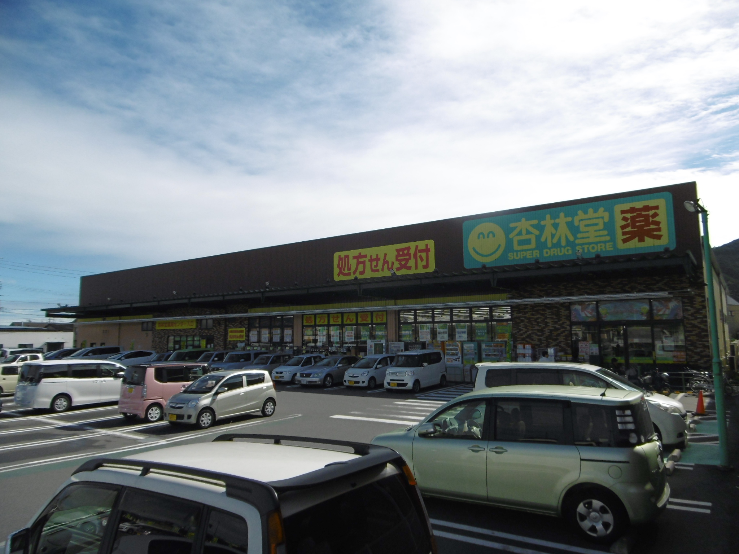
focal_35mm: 24
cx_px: 370
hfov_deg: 71.6
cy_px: 277
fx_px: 512
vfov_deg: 56.8
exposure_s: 1/500
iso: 160
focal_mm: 4.3
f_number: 7.8
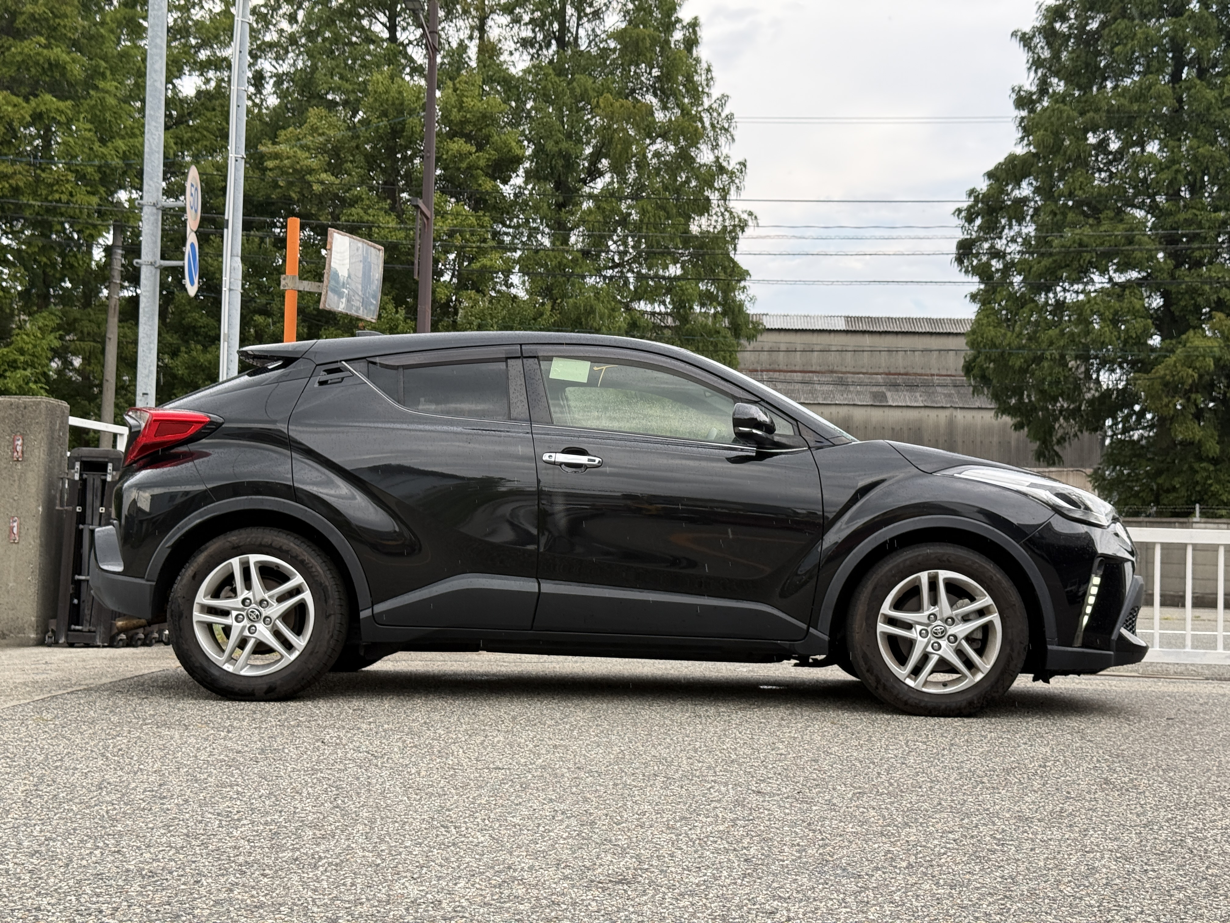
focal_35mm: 48
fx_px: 1706
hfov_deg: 39.7
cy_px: 462
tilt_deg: +2.8
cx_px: 615
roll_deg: -2.2
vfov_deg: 30.3
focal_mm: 6.76
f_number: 1.78
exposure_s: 1/490
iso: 64
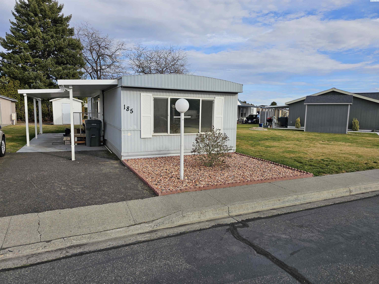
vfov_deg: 58.9
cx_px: 190
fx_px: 252
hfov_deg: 73.9
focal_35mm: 23
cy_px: 142
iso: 10
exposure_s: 1/756
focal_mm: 6.3
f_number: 1.7
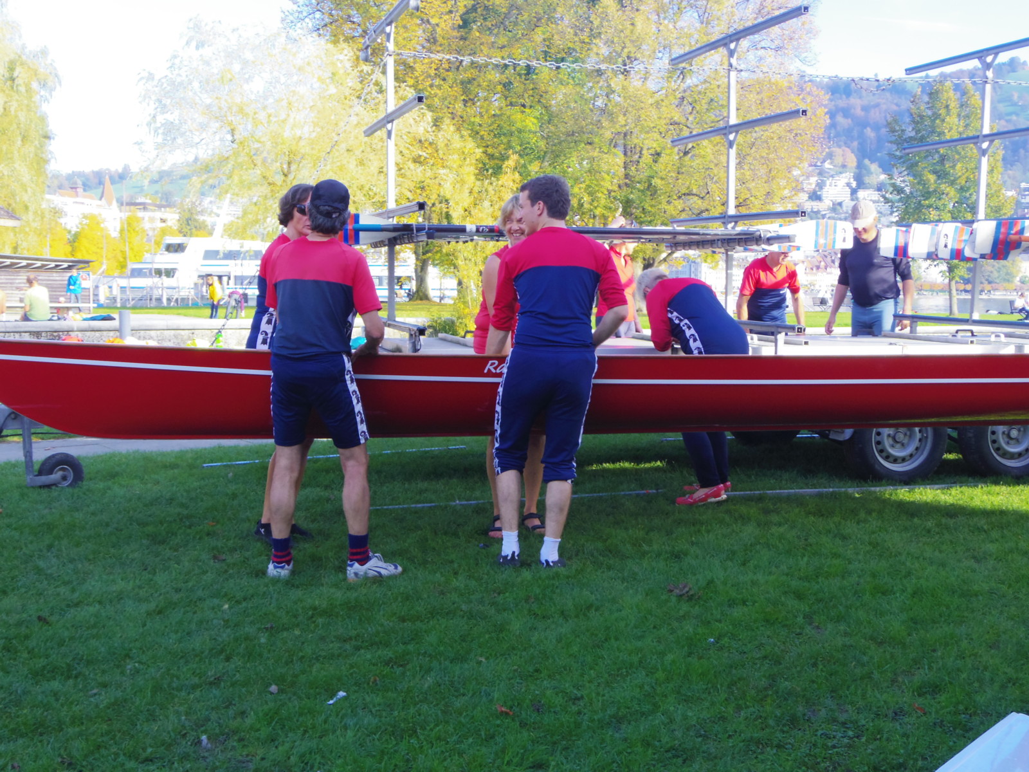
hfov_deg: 41.2
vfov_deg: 31.5
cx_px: 514
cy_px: 386
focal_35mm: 46
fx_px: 1367
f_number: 4
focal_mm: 8.3
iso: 250
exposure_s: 1/160
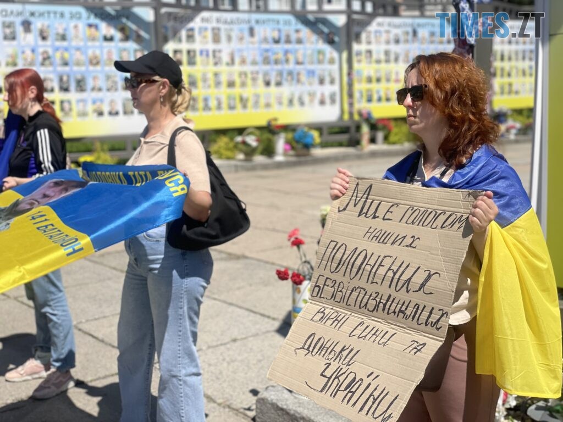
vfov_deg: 28.0
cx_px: 282
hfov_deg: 36.8
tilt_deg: -6.6
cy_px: 211
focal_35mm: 52
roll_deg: +2.4
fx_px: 846
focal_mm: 6
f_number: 2
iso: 32
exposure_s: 1/3984
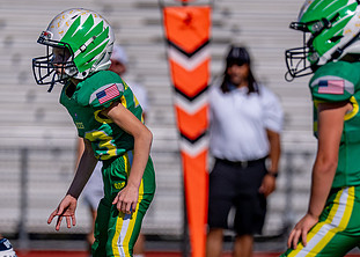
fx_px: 5469
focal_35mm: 535
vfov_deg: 2.7
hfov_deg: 3.8
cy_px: 190
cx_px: 125
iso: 160
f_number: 2.8
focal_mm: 200
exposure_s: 1/8000
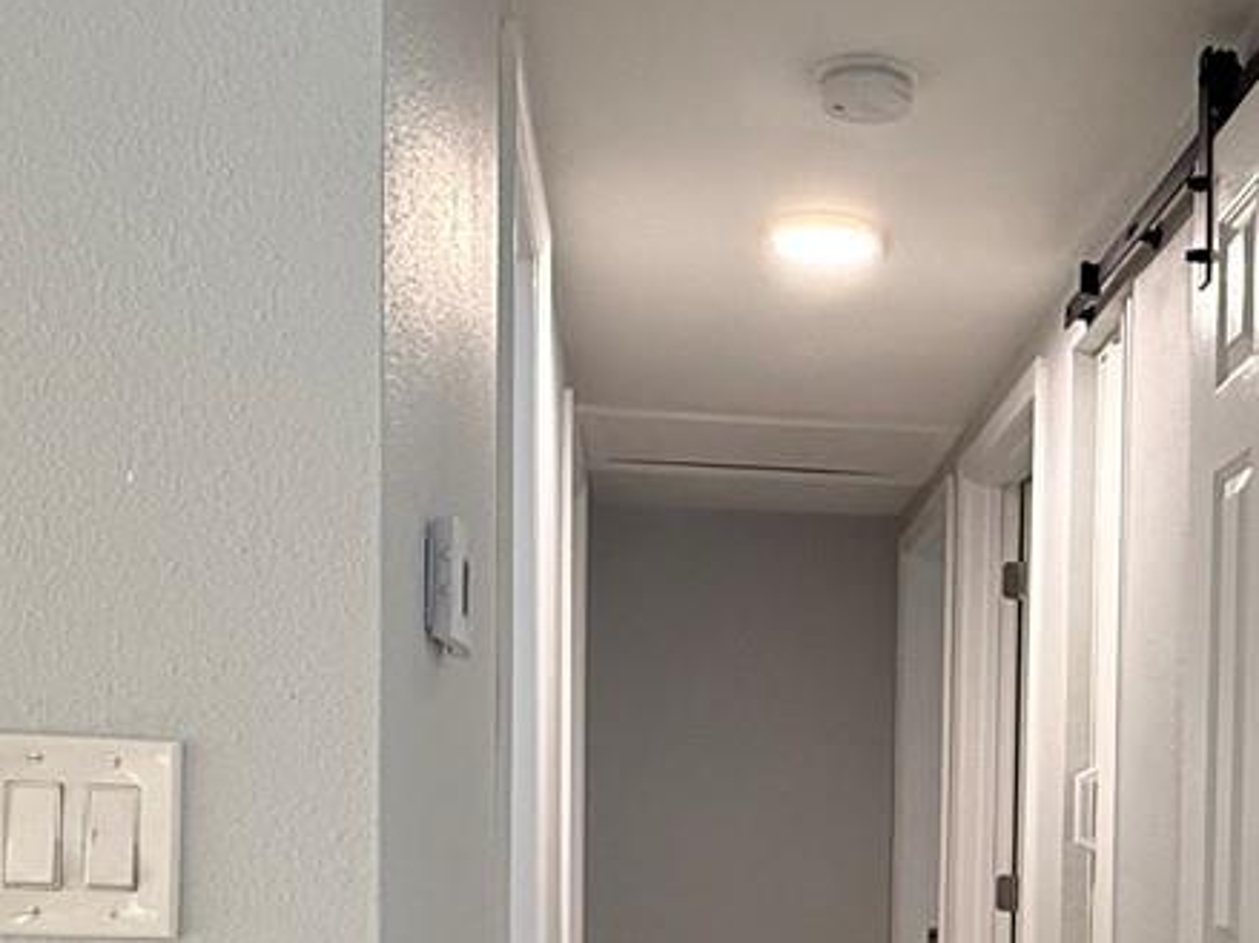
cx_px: 941
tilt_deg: -1.5
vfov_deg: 27.1
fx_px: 1854
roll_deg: -1.3
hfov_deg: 36.6
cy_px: 929
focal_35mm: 51
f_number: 2.2
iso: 200
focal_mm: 2.22
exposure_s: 1/120
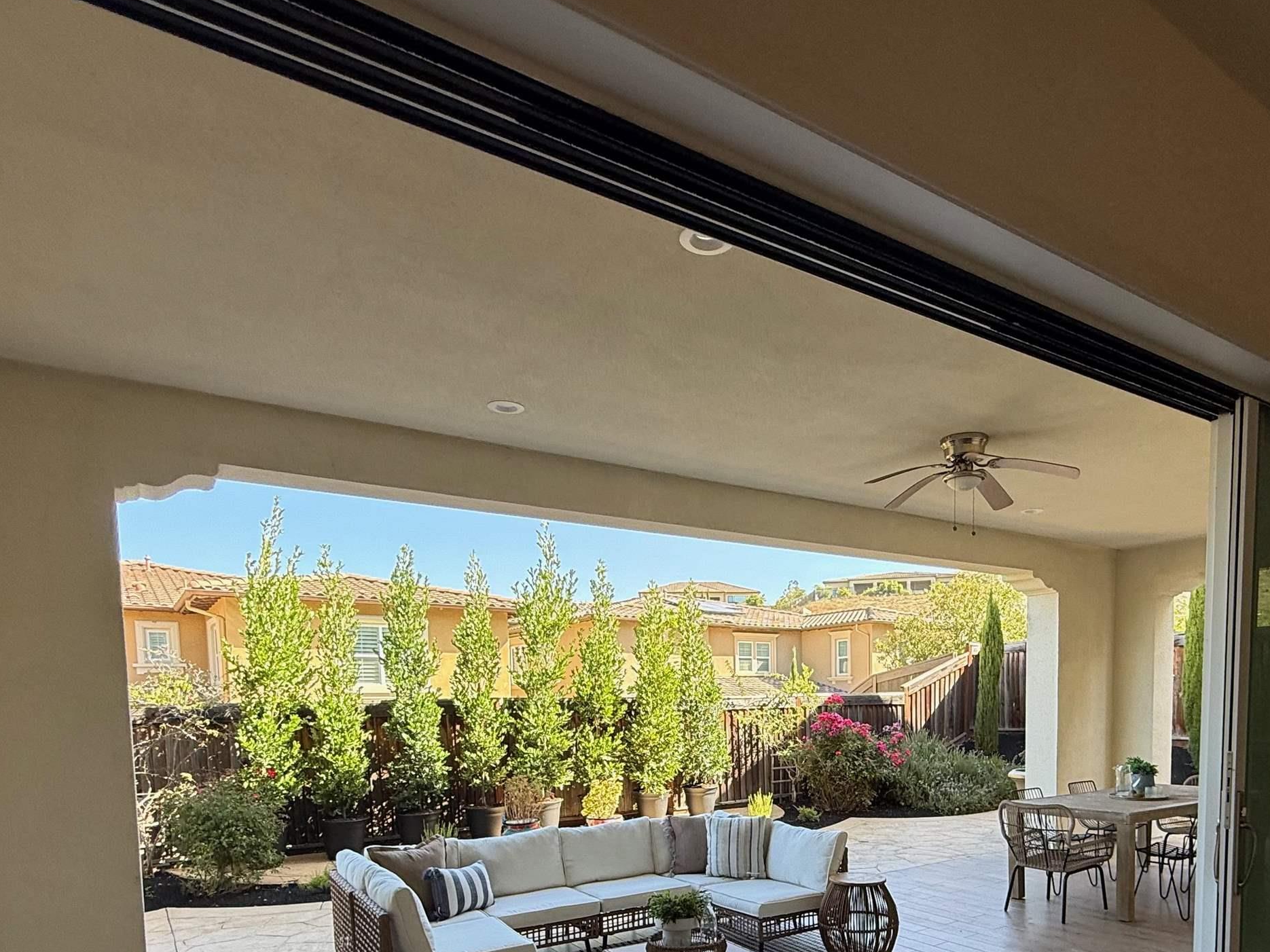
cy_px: 761
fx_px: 844
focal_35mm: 23
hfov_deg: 73.2
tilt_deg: -3.7
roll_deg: +0.4
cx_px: 757
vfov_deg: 54.8
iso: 64
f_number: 2.2
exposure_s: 1/233
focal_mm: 2.22
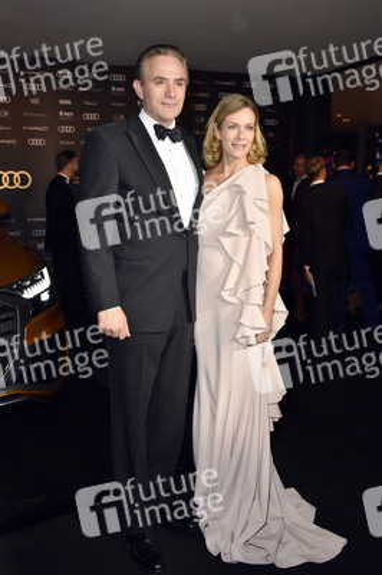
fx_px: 558
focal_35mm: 35
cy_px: 288
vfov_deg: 54.5
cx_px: 191
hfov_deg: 37.8
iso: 1250
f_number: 6.3
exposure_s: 1/200
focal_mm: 35
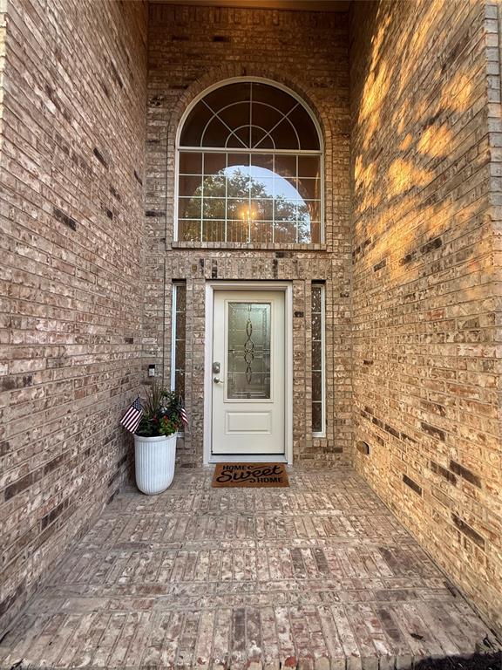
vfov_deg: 102.1
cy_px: 335
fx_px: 271
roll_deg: +0.2
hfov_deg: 85.7
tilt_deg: +4.2
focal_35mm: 14
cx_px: 251
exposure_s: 1/99
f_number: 2.2
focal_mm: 2.22
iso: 160
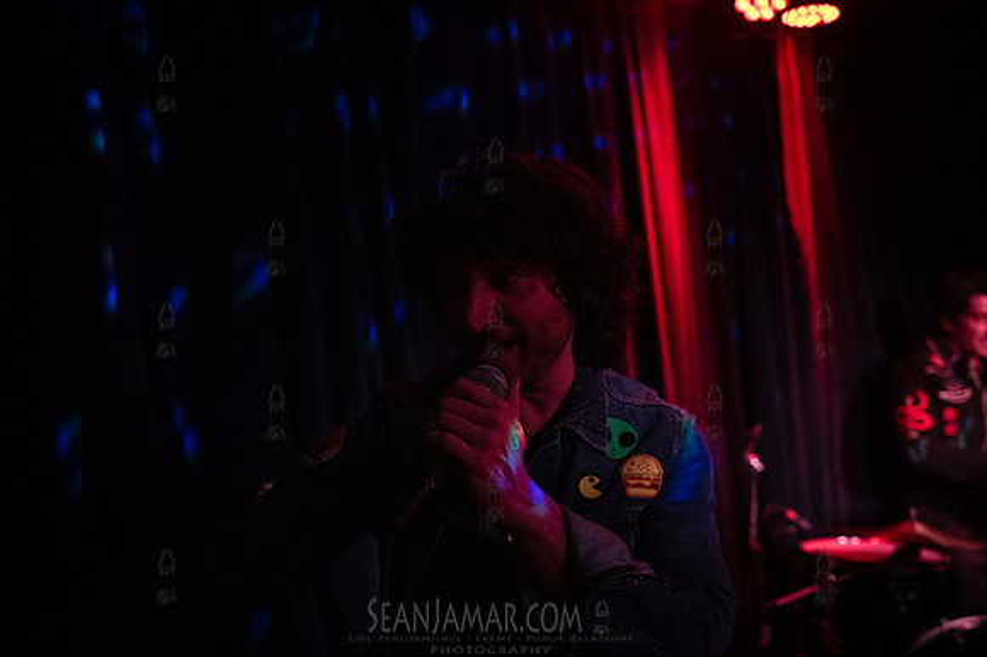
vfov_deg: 44.9
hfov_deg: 63.7
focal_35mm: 29
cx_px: 494
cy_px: 328
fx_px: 795
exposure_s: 1/250
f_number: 3.2
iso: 12800
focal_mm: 29
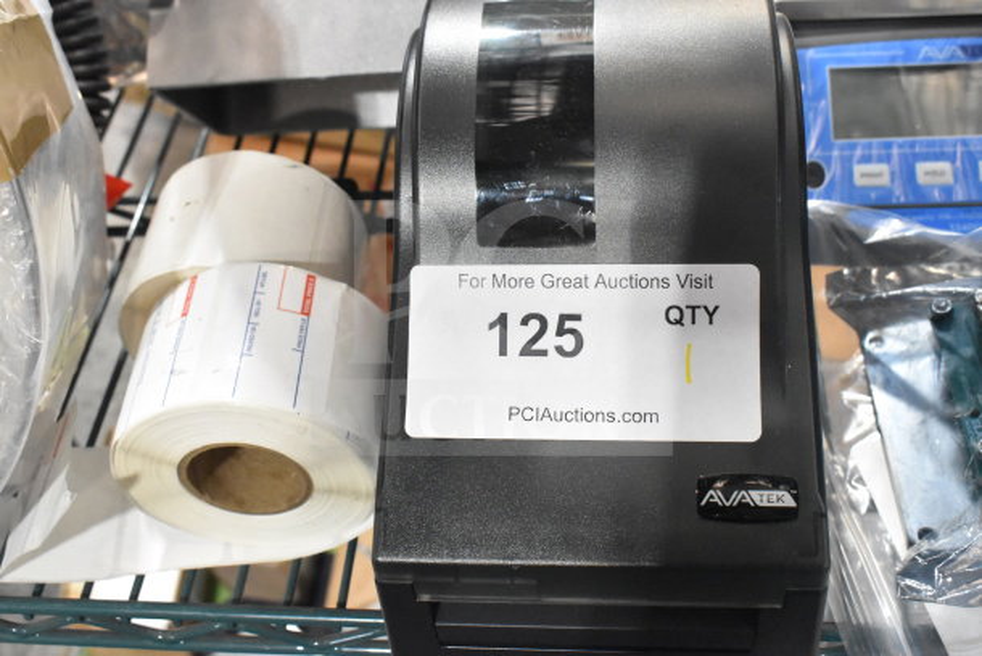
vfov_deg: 33.0
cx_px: 491
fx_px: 1105
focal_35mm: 40
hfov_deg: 47.9
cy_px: 328
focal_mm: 27
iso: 6400
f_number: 8
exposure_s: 1/250
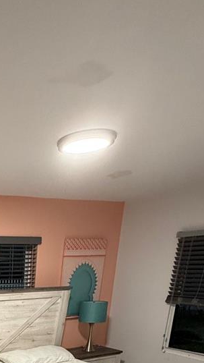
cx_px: -61
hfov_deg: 28.5
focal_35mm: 34
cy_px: 377
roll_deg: +2.1
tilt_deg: -19.6
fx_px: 327
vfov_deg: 46.6
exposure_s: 1/60
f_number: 2.2
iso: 250
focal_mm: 2.22
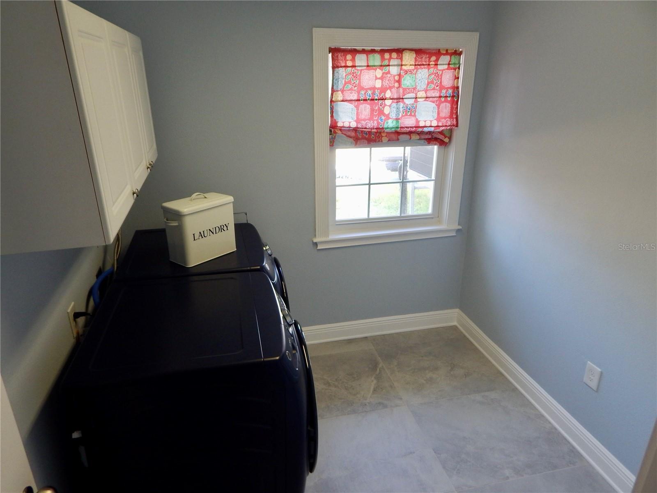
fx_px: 418
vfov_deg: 61.1
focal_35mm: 22
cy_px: 246
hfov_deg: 76.4
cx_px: 328
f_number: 3
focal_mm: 4
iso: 140
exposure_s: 1/30
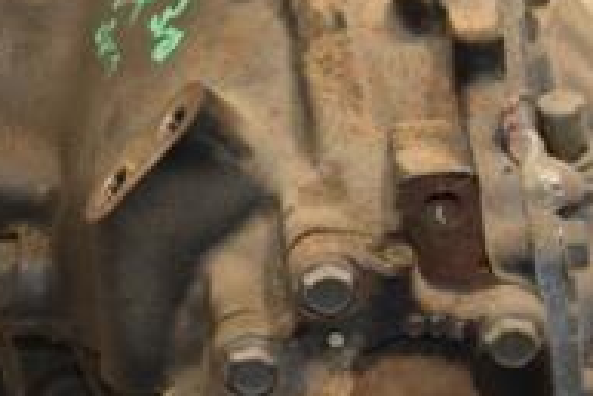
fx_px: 3231
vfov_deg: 7.0
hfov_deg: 10.3
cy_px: 150
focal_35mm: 196
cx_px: -132
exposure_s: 1/200
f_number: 5.6
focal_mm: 42
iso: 800
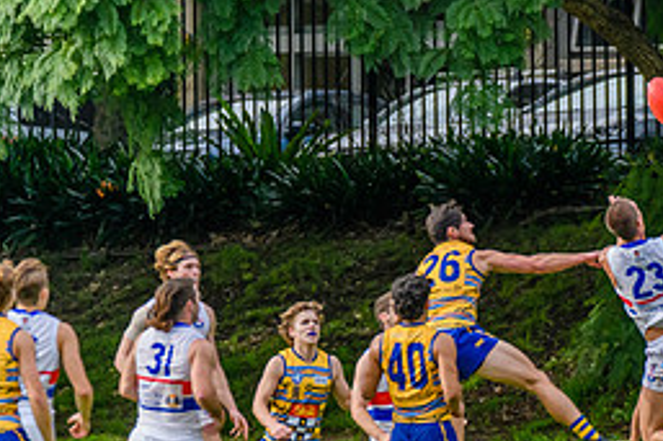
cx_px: 686
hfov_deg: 2.6
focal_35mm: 791
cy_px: 285
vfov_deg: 1.7
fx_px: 14558
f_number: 6
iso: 1800
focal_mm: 350
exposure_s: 1/1600
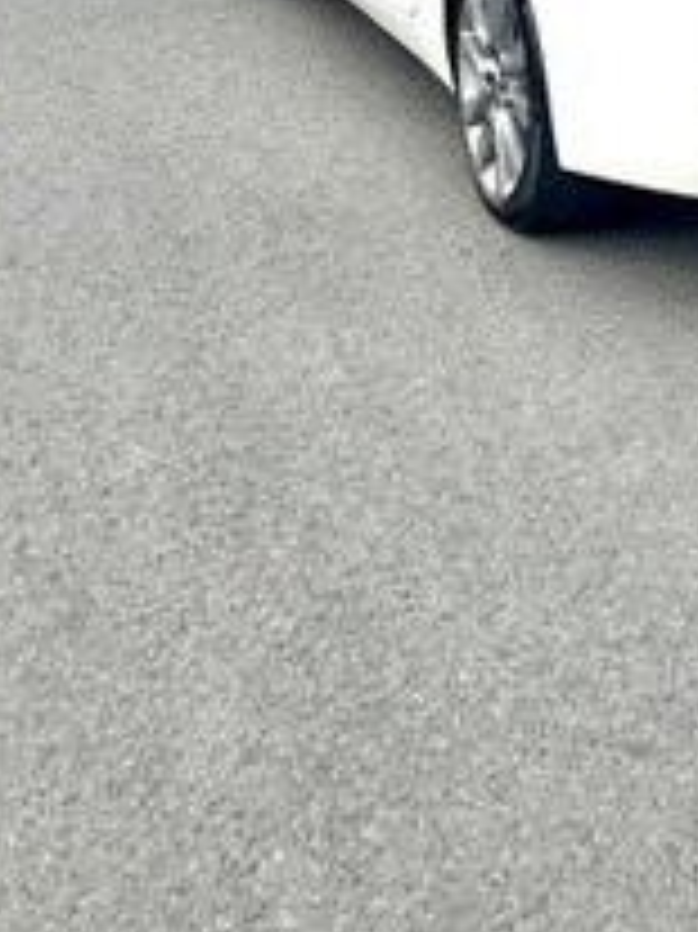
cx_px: 775
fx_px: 1803
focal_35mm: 67
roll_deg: +0.2
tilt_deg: -8.3
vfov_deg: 26.7
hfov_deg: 20.8
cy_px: -95
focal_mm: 3.99
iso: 20
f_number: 1.8
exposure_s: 1/684
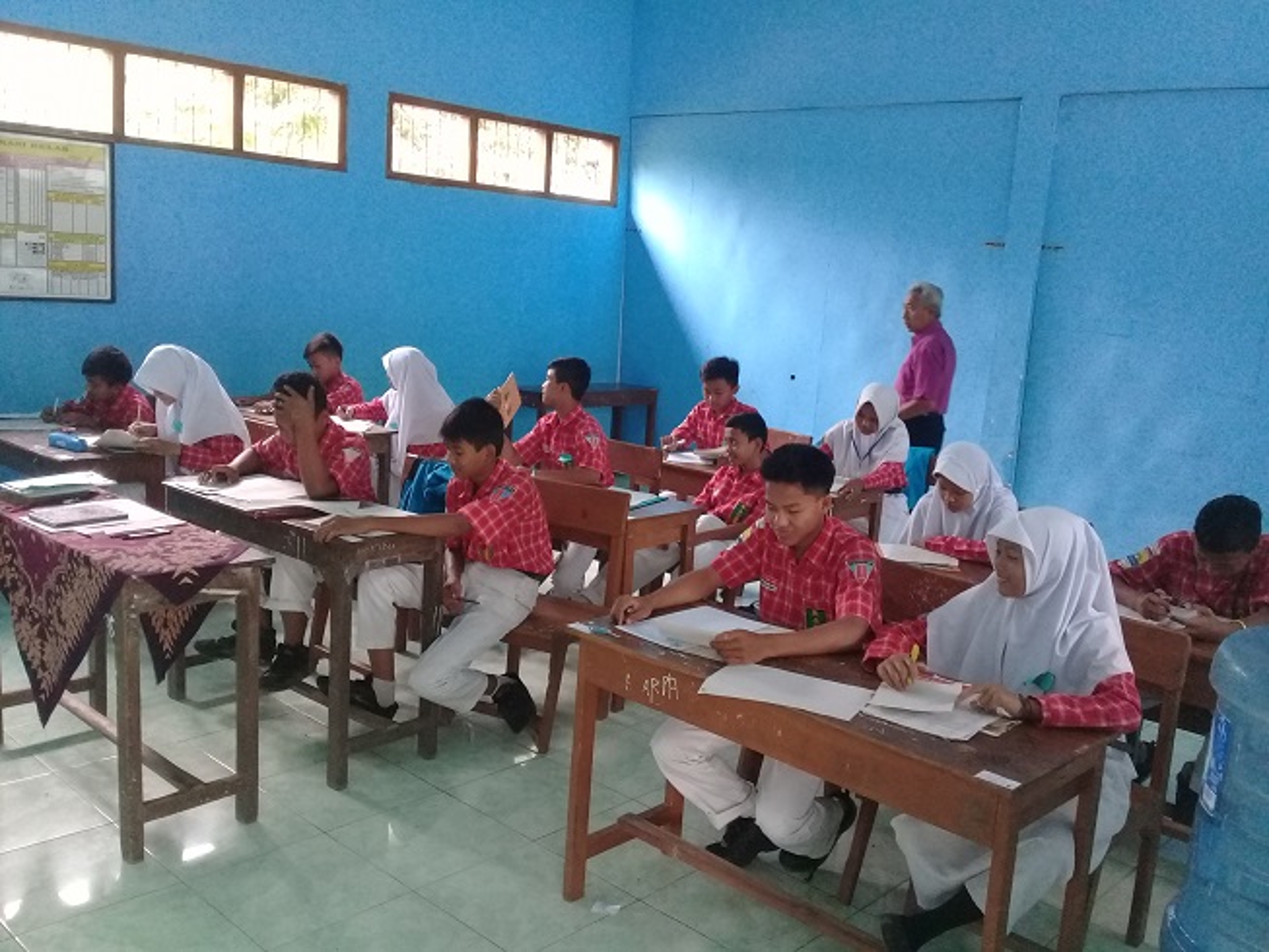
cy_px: 476
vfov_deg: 45.5
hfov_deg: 58.3
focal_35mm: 31
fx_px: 1137
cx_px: 634
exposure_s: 1/33
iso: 200
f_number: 2.2
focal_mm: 3.3
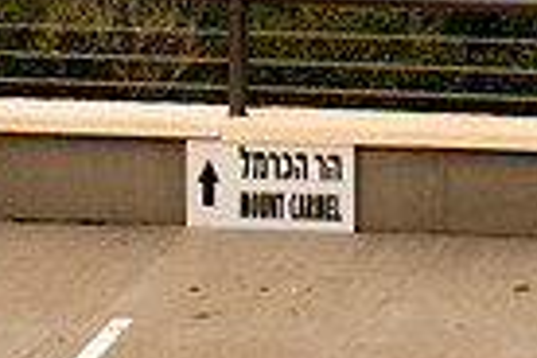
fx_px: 3445
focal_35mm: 231
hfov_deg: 8.9
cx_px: 265
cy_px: -364
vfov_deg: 5.8
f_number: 3.5
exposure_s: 1/640
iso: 100
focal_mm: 55
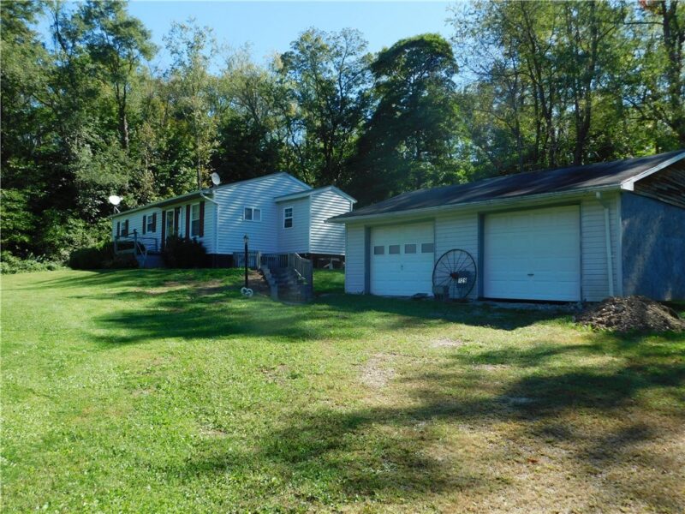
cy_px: 257
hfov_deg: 60.0
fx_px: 594
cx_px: 342
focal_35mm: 30
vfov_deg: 46.8
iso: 125
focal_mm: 5.3
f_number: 3.2
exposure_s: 1/500
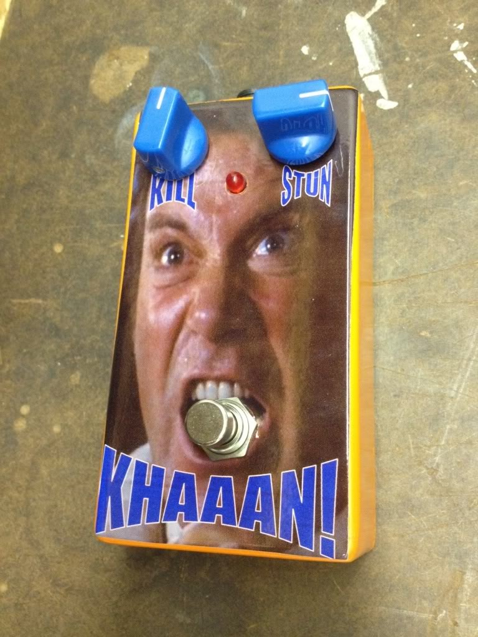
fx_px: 644
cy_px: 318
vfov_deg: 52.6
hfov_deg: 40.7
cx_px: 239
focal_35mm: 35
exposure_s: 1/20
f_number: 2.4
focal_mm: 4.3
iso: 400
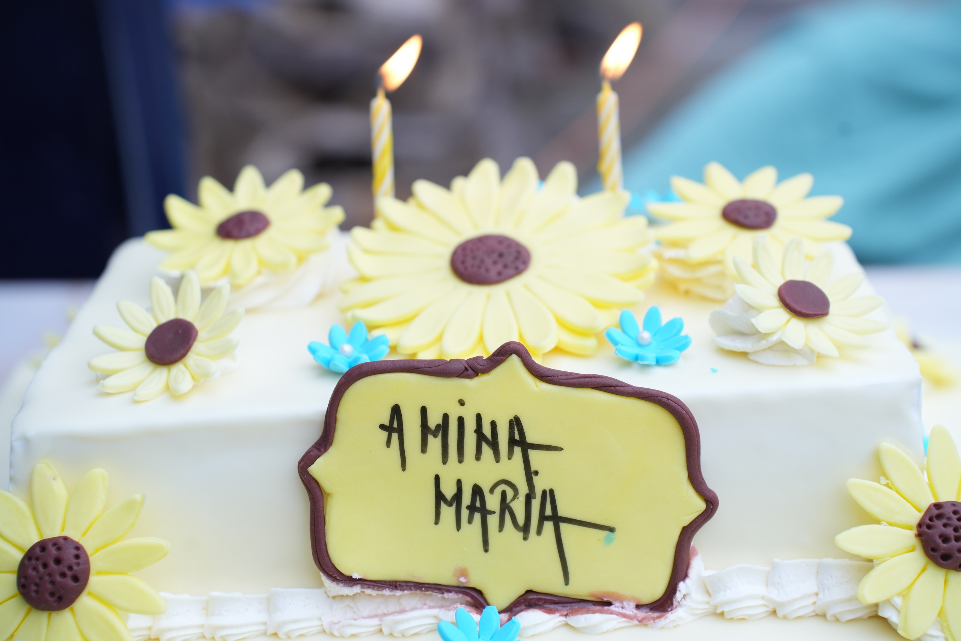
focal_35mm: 75
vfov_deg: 18.2
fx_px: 2002
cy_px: 320
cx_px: 480
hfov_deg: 27.0
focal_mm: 75
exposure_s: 1/160
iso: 400
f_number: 5
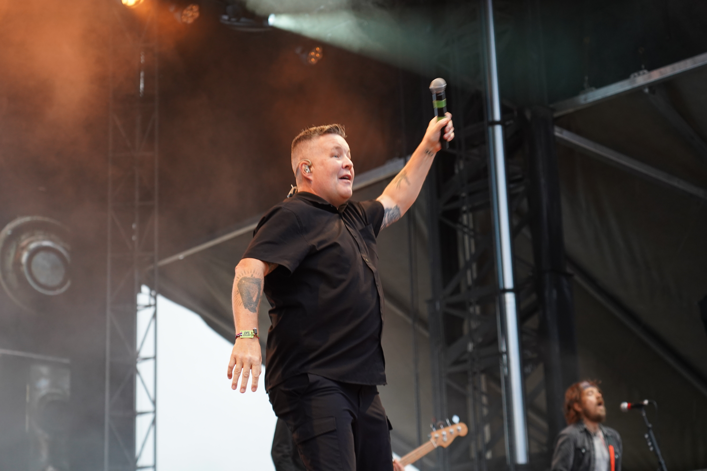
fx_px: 1492
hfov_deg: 26.7
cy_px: 236
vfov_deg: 17.9
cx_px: 354
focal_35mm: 76
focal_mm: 76
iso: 1600
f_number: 4
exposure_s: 1/160
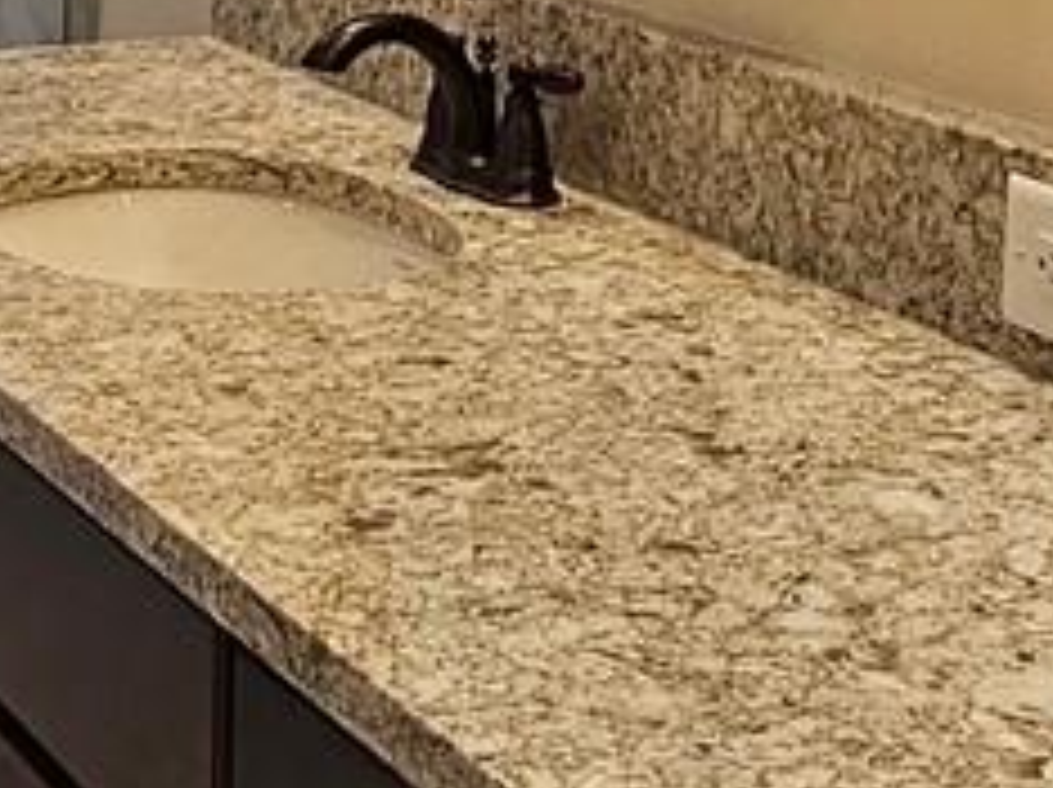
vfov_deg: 15.1
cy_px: -468
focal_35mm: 89
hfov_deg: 21.8
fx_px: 2705
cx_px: 248
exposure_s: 1/60
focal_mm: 2.2
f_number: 2.2
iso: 80
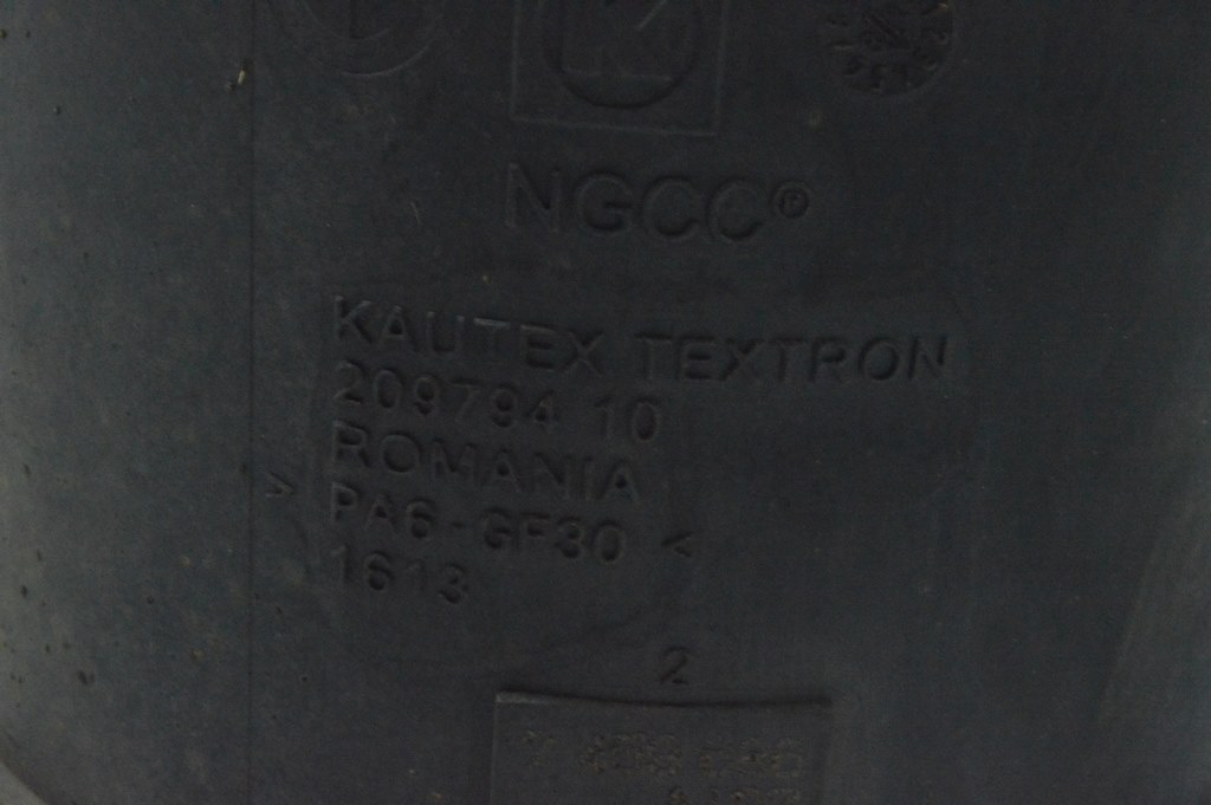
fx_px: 2420
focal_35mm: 72
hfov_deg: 28.1
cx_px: 606
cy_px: 402
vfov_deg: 18.9
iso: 6400
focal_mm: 48
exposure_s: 1/15
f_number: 20
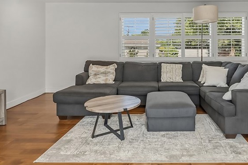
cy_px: 48
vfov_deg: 43.9
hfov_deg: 62.6
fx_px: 200
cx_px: 158
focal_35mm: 29
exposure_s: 1/4000
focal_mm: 16
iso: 1250
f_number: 4
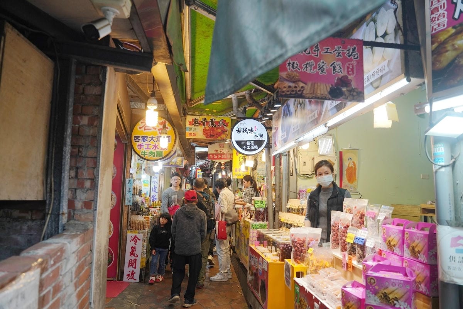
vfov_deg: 46.4
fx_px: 360
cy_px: 154
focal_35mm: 28
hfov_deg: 65.5
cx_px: 232
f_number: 4
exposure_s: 1/160
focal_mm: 28
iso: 800
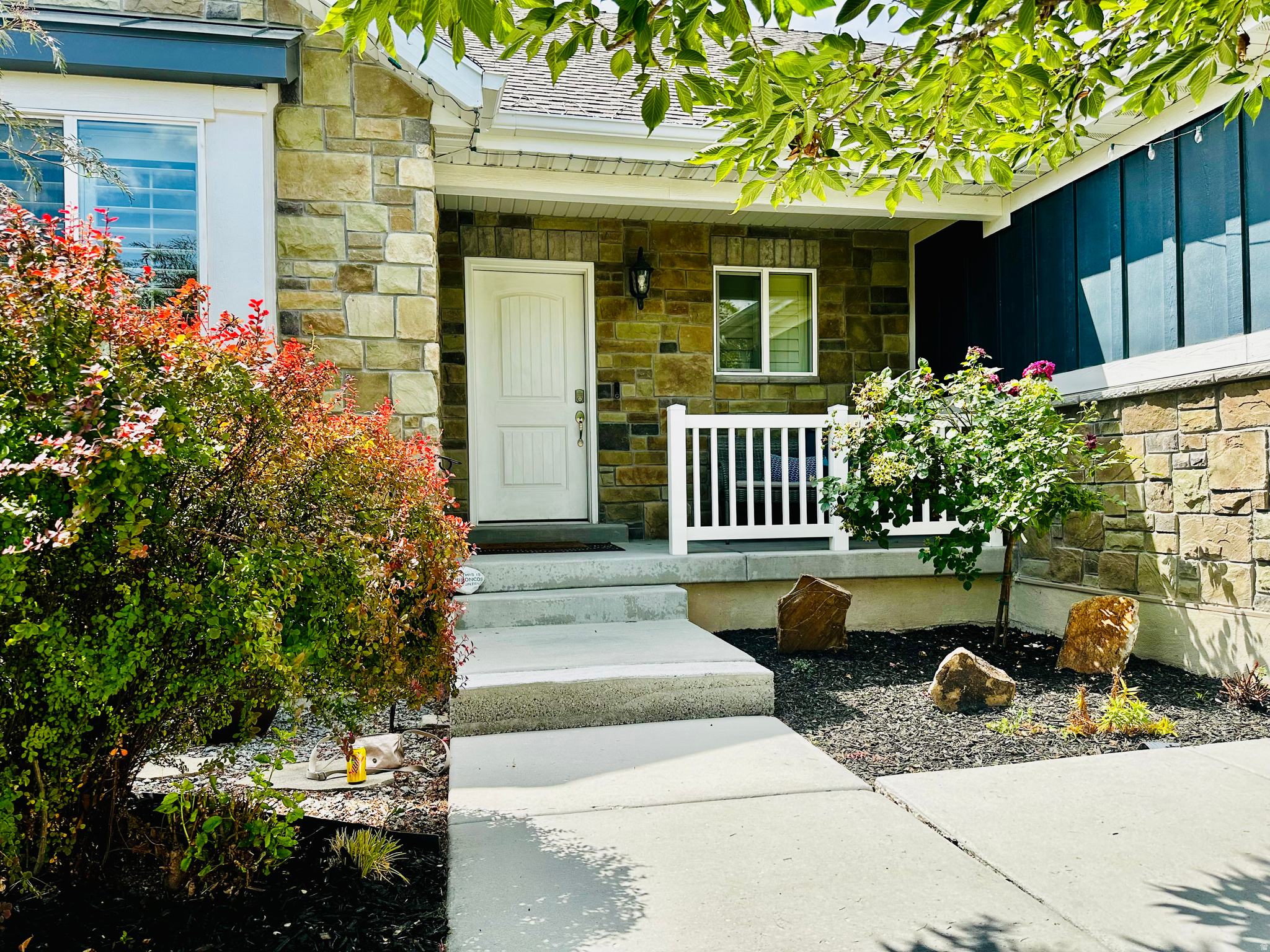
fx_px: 881
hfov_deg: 71.6
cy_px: 476
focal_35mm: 24
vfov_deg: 56.8
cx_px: 635
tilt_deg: +0.9
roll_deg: +0.3
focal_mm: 6.86
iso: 80
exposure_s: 1/1339
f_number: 1.78
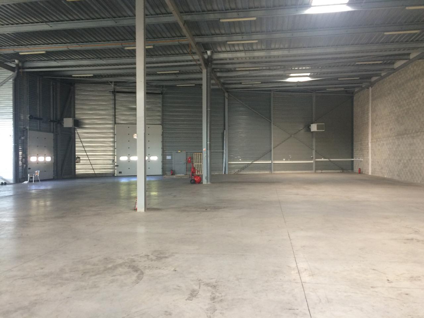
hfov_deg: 61.7
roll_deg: +0.7
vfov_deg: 48.2
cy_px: 159
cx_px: 212
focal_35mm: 29
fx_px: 355
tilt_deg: -0.1
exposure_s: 1/33
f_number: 2.2
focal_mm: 4.15
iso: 125
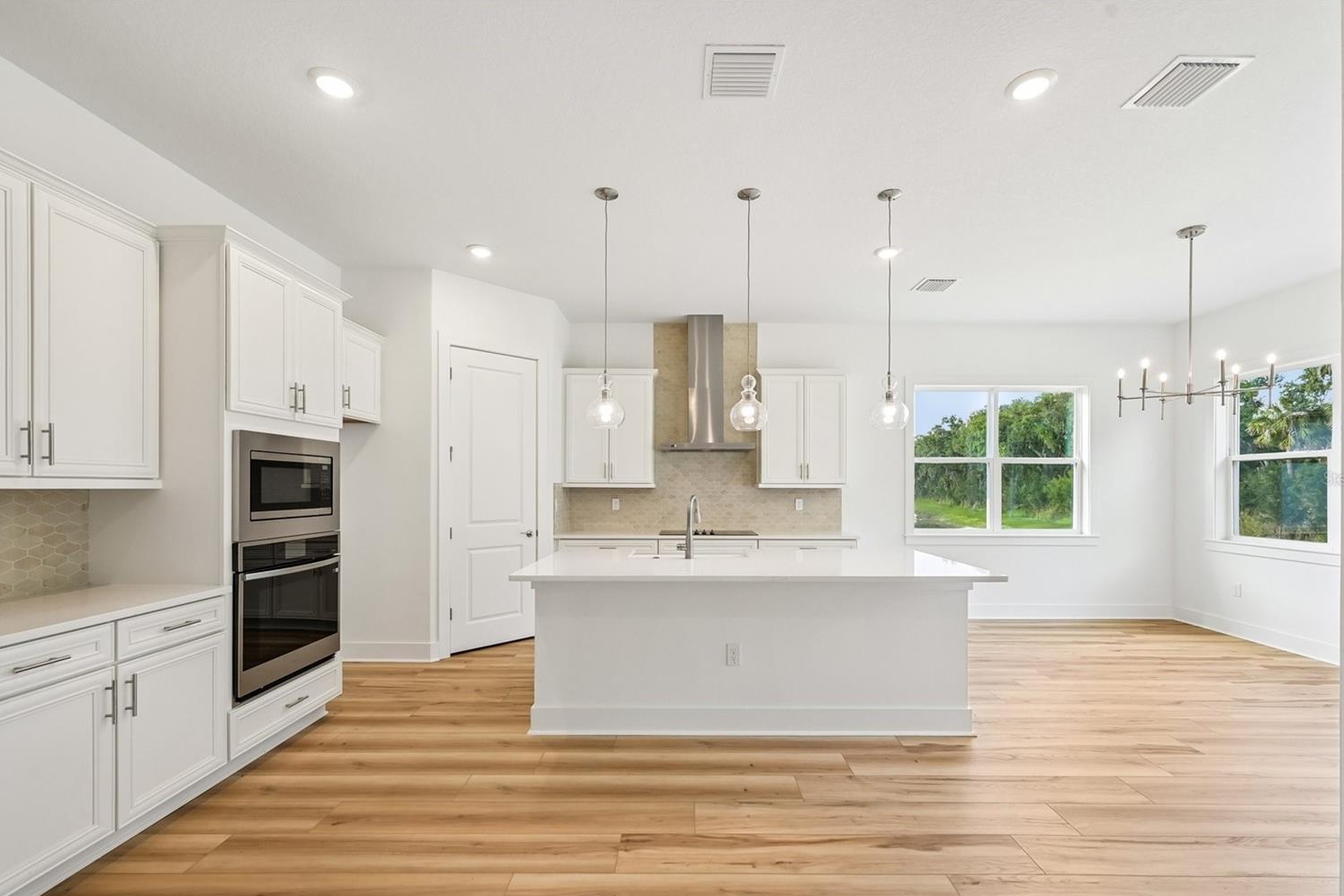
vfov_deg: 77.2
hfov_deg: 100.4
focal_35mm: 15
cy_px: 478
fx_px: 560
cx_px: 683
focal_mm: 14
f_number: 8
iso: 400
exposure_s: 1/50
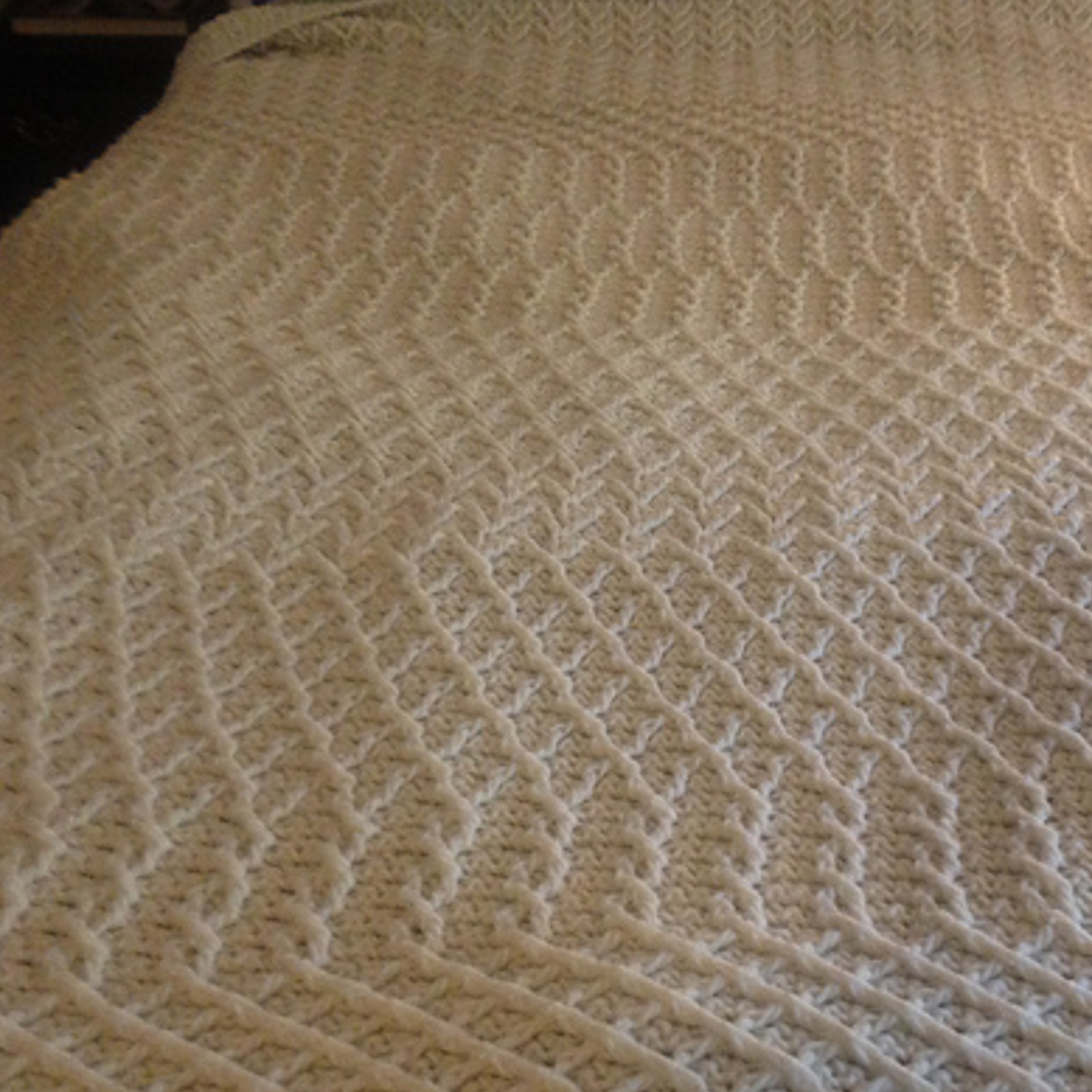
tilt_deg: -34.6
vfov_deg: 35.3
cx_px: 839
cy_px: 634
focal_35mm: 48
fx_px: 1713
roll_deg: +0.8
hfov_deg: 34.5
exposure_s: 1/20
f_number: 2.4
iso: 250
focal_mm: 4.12
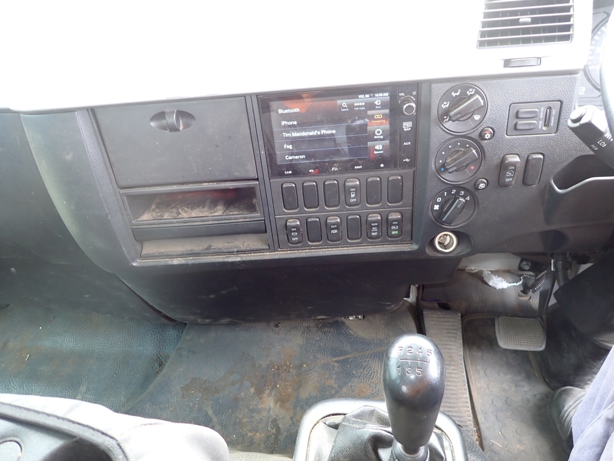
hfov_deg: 69.4
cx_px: 307
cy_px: 230
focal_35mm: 25
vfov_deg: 54.9
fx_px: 443
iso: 200
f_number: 2
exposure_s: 1/50
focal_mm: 4.5
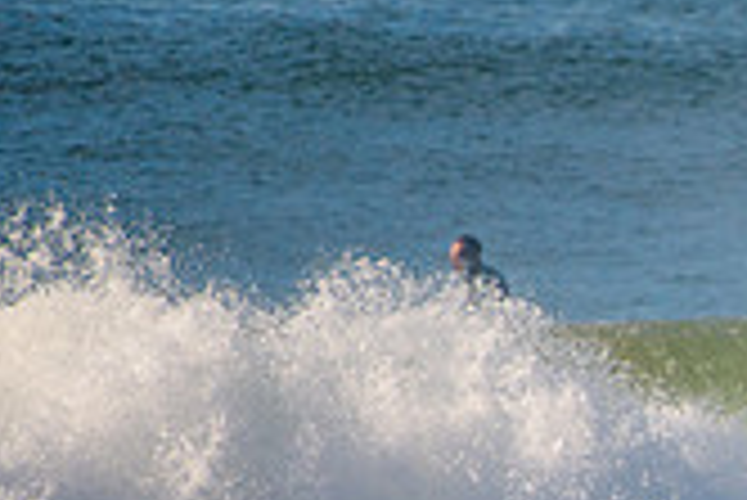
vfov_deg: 0.8
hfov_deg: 1.2
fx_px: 36198
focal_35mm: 1743
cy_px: 610
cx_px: 1156
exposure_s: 1/1600
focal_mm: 500
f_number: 5.6
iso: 160
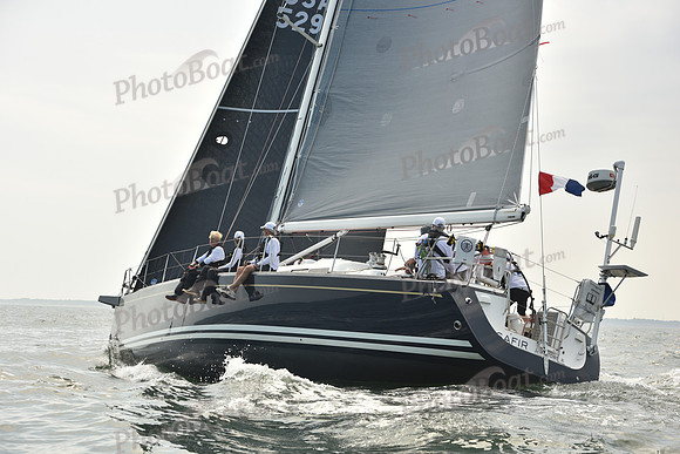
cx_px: 340
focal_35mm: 70
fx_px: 1322
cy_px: 227
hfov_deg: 28.8
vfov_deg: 19.5
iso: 250
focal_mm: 70
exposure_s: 1/800
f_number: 7.1
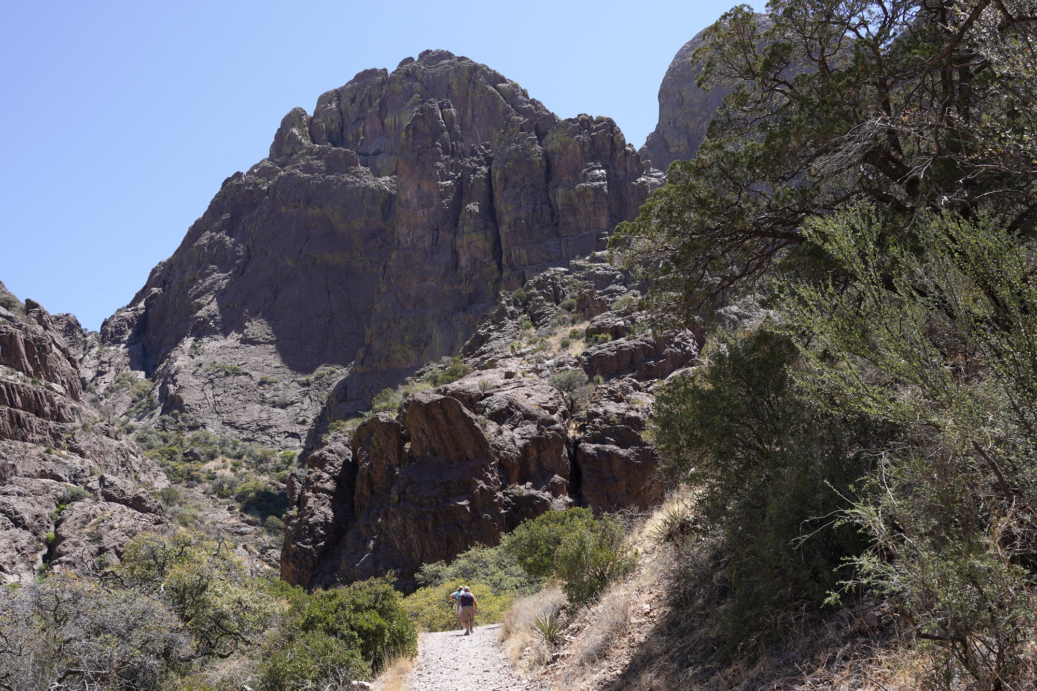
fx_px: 951
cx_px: 518
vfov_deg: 40.0
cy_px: 346
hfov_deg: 57.2
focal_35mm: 33
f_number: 11
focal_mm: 33
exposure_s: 1/100
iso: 100
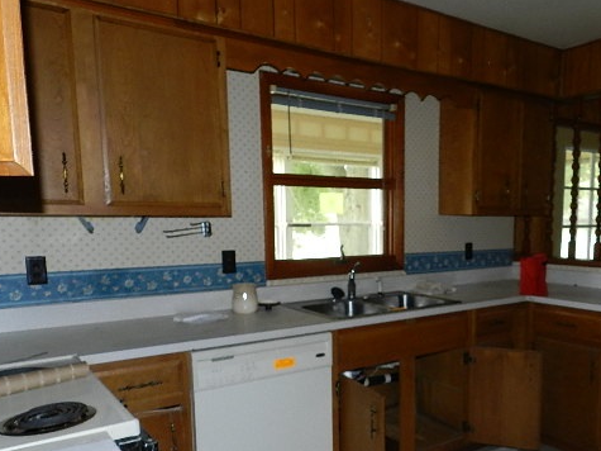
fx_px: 538
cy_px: 291
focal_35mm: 31
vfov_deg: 44.9
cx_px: 386
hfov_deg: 57.4
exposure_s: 1/30
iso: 200
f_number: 3.4
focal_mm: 4
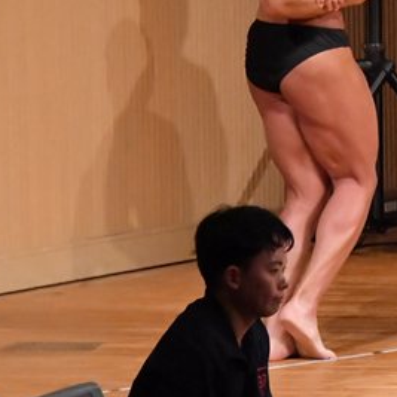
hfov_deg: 2.6
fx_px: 8642
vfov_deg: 2.6
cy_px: 95
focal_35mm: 666
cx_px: 560
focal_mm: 180
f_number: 5.6
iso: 11400
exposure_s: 1/400
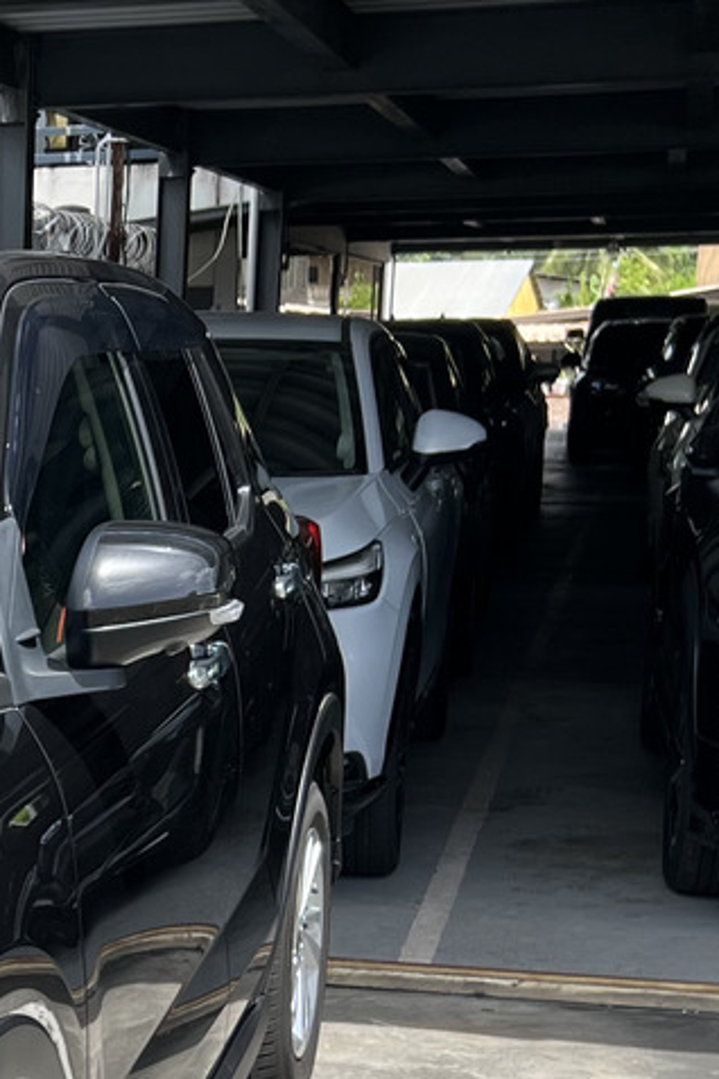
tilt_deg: -13.9
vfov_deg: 23.3
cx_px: -355
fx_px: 2546
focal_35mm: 85
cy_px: 978
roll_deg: +0.5
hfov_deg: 14.9
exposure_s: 1/1934
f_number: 1.5
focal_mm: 5.7
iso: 50
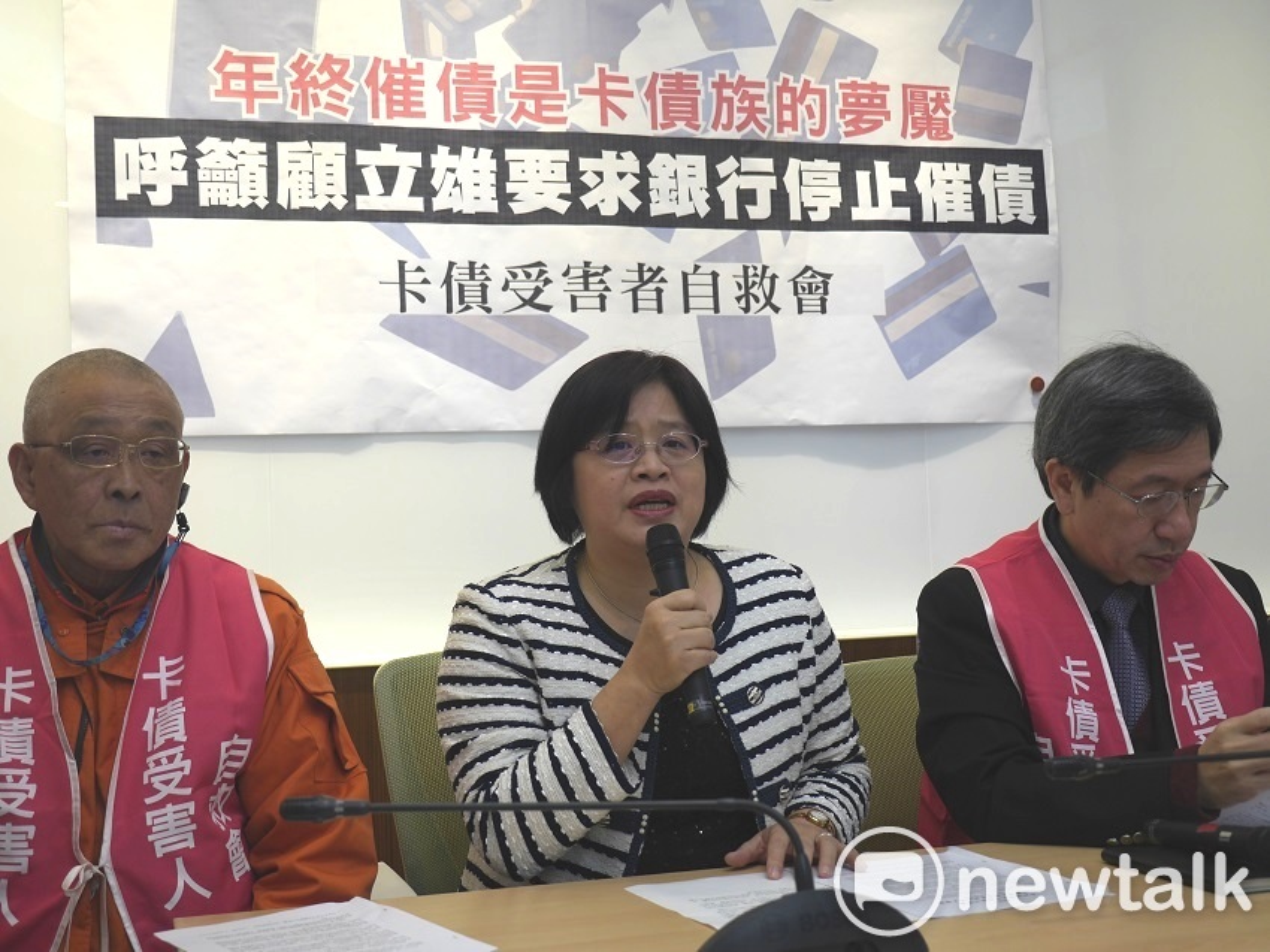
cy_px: 476
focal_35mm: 46
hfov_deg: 41.2
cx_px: 635
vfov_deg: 31.5
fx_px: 1687
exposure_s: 1/80
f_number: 2.8
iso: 200
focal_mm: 23
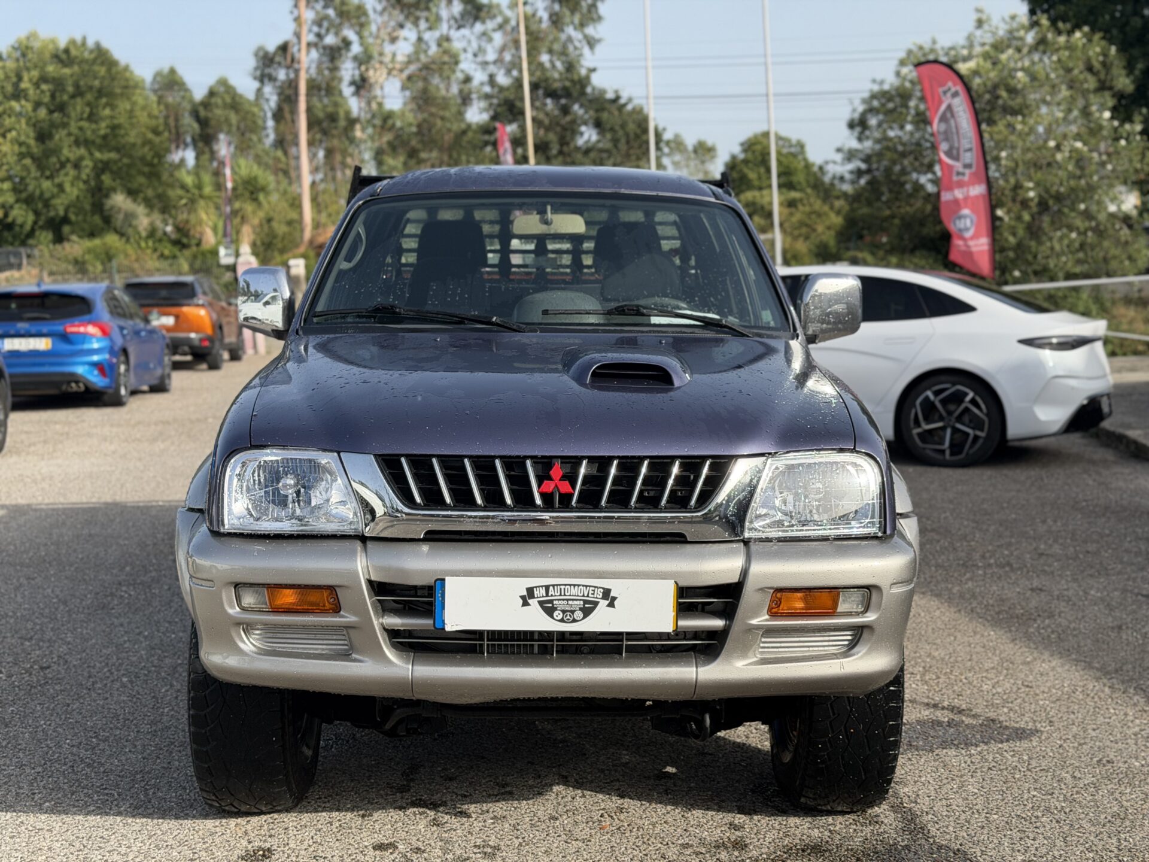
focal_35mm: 48
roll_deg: +3.5
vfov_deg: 30.3
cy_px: 431
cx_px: 574
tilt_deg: -4.0
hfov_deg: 39.7
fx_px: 1593
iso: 80
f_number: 1.78
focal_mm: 6.76
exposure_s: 1/2577
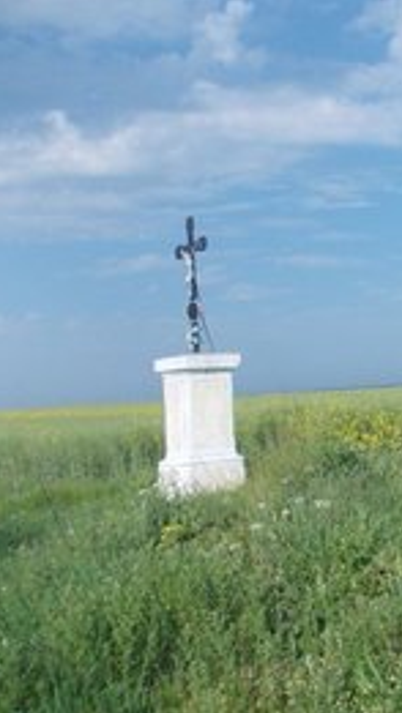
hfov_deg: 26.3
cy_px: 356
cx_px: 465
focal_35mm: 41
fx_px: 776
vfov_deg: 49.4
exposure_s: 1/400
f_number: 5.4
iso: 80
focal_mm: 4
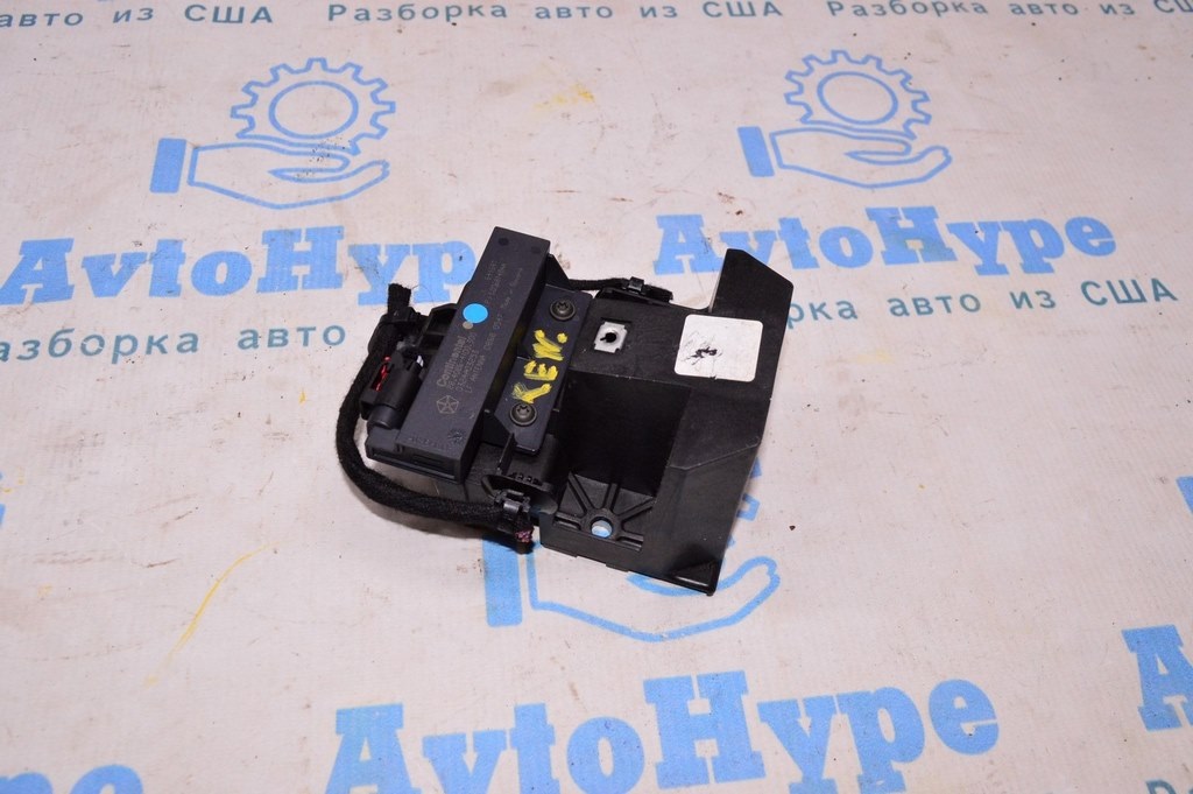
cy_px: 397
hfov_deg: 62.0
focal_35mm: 30
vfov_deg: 43.5
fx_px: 993
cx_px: 596
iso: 1600
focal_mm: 20
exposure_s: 1/160
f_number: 8
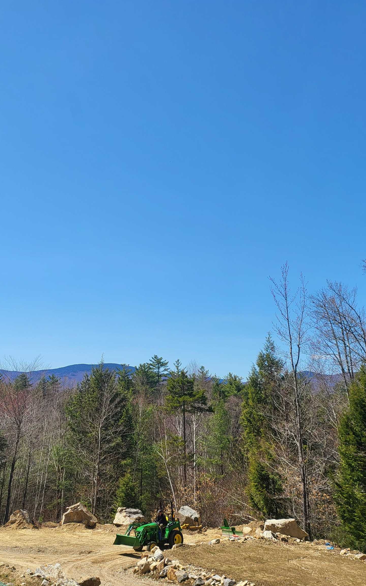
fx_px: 543
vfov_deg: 56.7
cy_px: 293
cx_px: 101
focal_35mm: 34
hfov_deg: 36.6
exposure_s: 1/2614
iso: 40
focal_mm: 5
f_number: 1.8
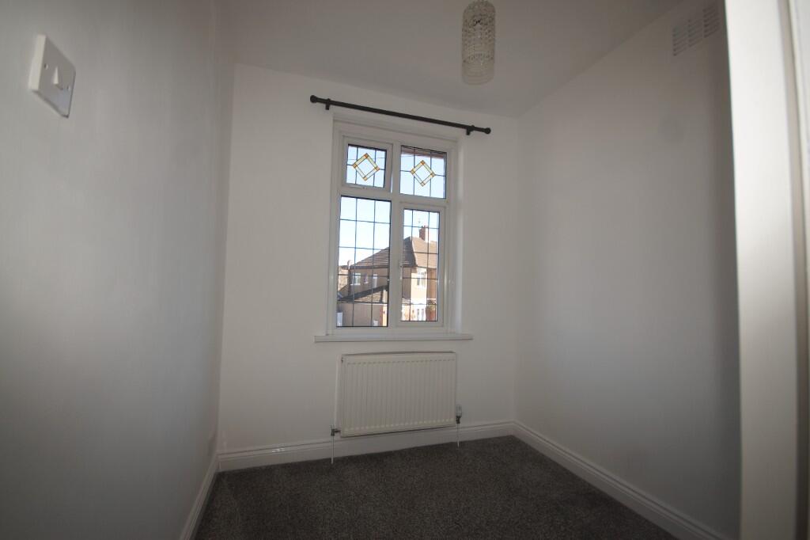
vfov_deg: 77.3
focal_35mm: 15
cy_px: 270
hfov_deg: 100.4
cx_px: 405
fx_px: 337
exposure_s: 1/125
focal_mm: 10
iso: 100
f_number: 4
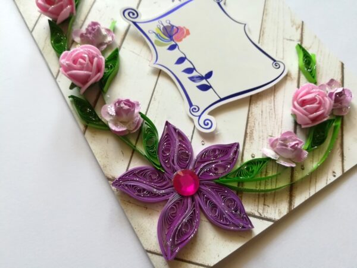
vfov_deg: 53.1
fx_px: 268
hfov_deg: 67.3
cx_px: 178
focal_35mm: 26
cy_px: 134
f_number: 2.2
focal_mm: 3.83
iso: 80
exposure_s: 1/33.3
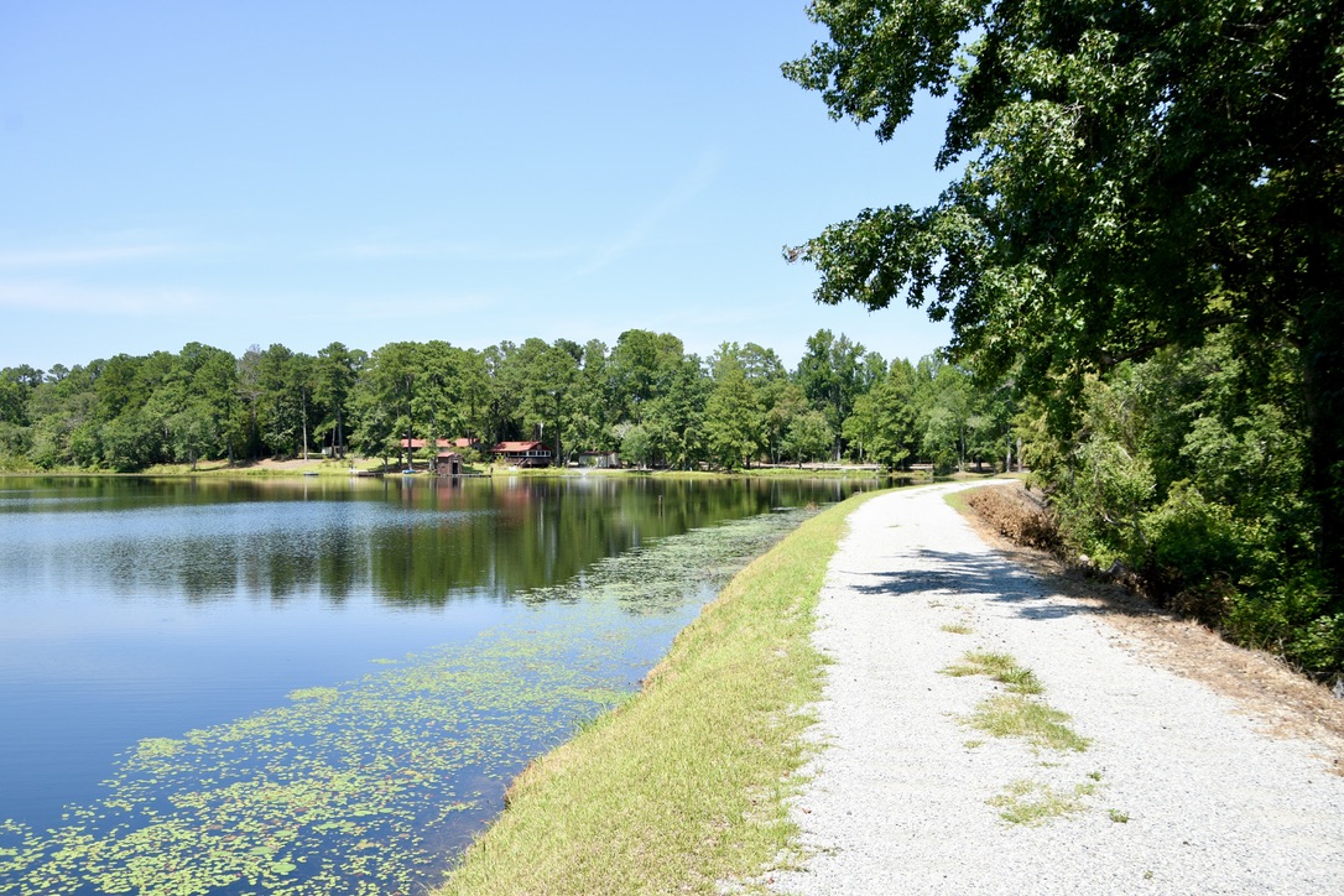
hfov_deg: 59.5
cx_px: 672
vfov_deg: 41.7
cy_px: 448
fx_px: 1176
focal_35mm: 32
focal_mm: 21
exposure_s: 1/500
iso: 250
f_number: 6.3
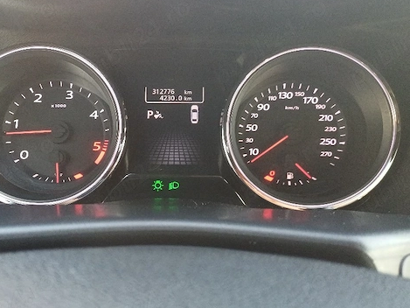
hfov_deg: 56.5
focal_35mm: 32
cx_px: 169
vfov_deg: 44.0
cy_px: 184
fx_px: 379
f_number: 1.8
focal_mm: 4.65
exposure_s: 1/50
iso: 400
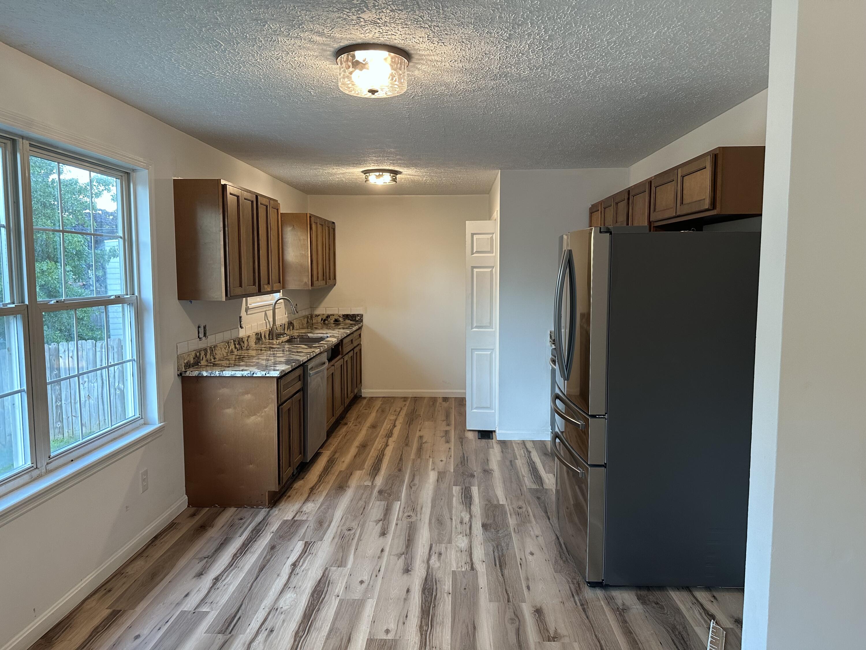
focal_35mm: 24
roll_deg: +0.1
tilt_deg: -4.9
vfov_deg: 56.8
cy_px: 325
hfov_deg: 71.6
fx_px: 600
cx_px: 433
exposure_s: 1/60
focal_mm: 6.86
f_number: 1.78
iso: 200
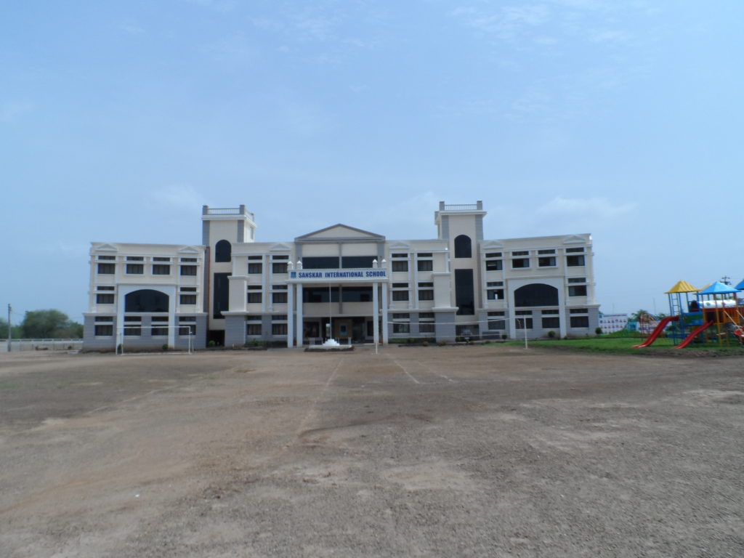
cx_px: 372
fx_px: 516
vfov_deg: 56.8
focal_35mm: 24
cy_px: 279
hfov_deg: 71.6
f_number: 4.5
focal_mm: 4
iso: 80
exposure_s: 1/1000
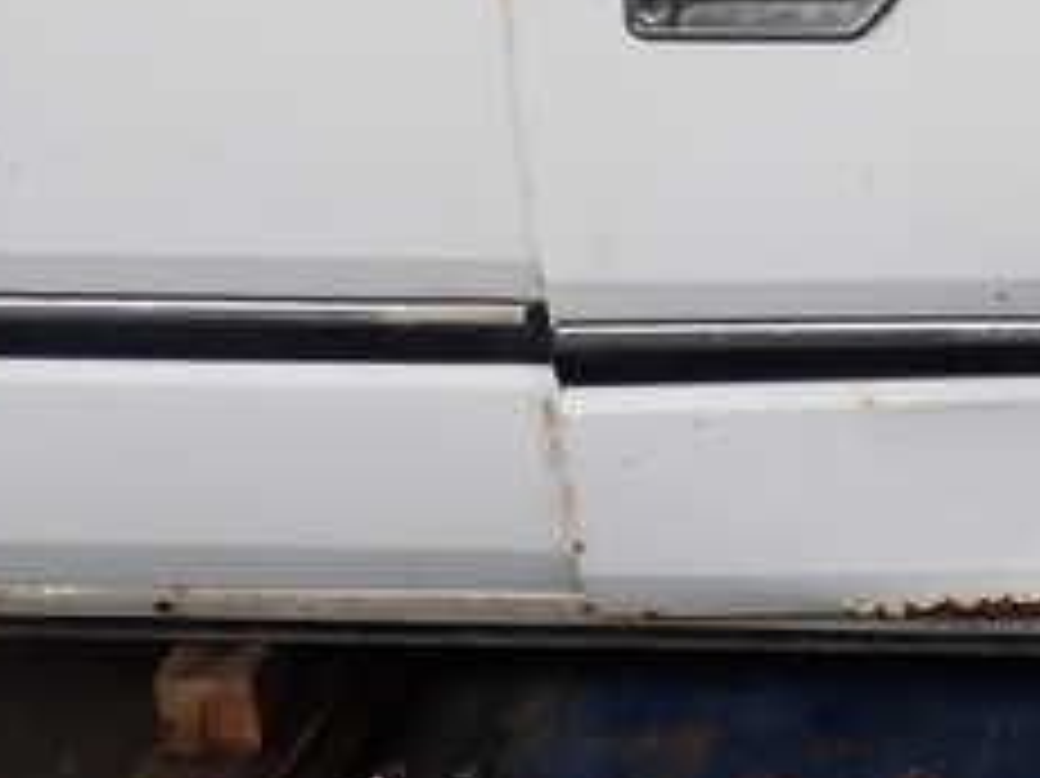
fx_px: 1952
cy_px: -85
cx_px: 1216
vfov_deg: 21.4
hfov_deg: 26.8
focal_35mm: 65
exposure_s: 1/125
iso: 100
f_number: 2.8
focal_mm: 4.5
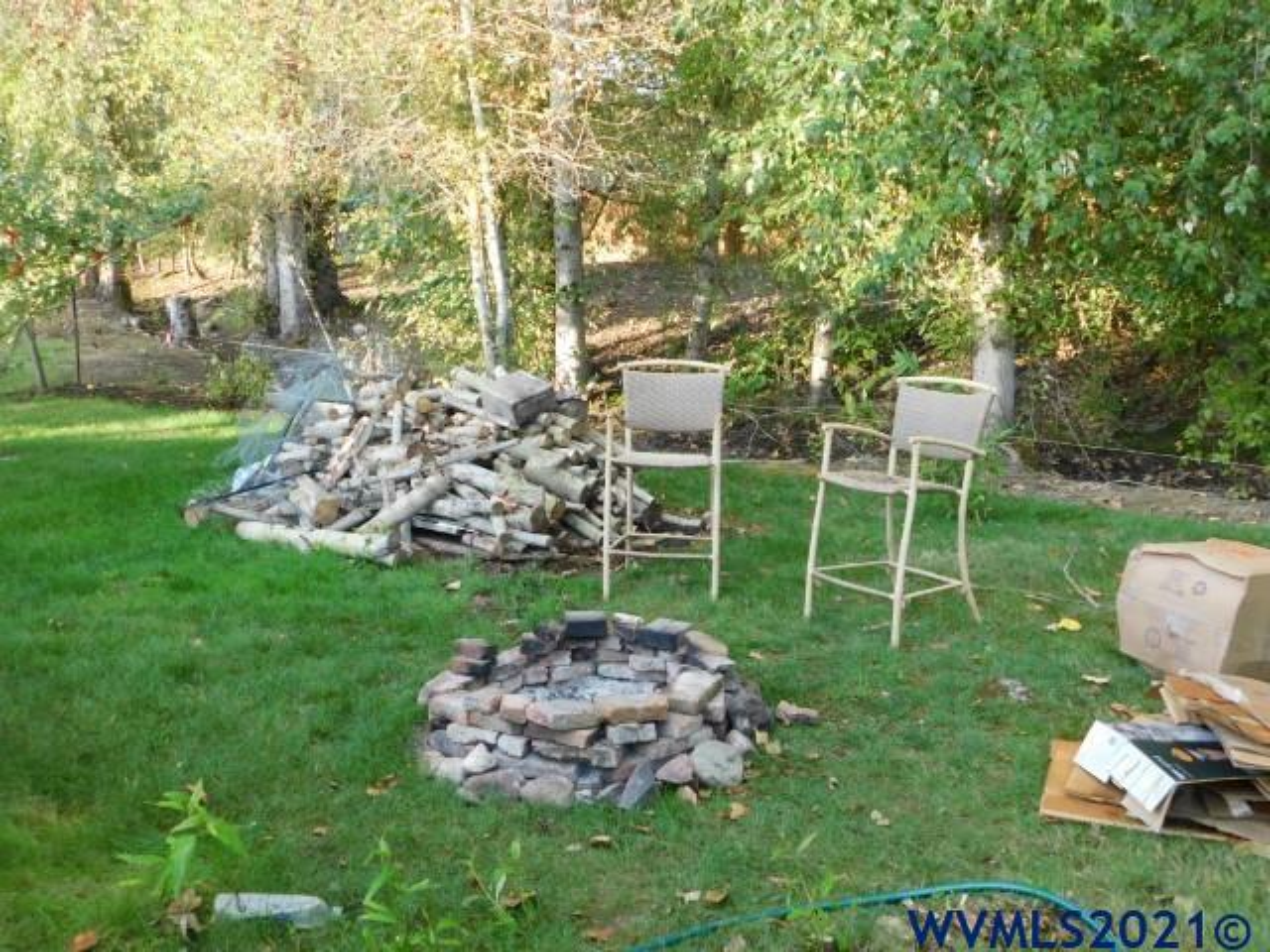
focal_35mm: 36
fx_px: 1321
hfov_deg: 51.4
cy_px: 476
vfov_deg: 39.7
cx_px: 635
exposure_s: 1/60
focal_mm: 6.3
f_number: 3.5
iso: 125
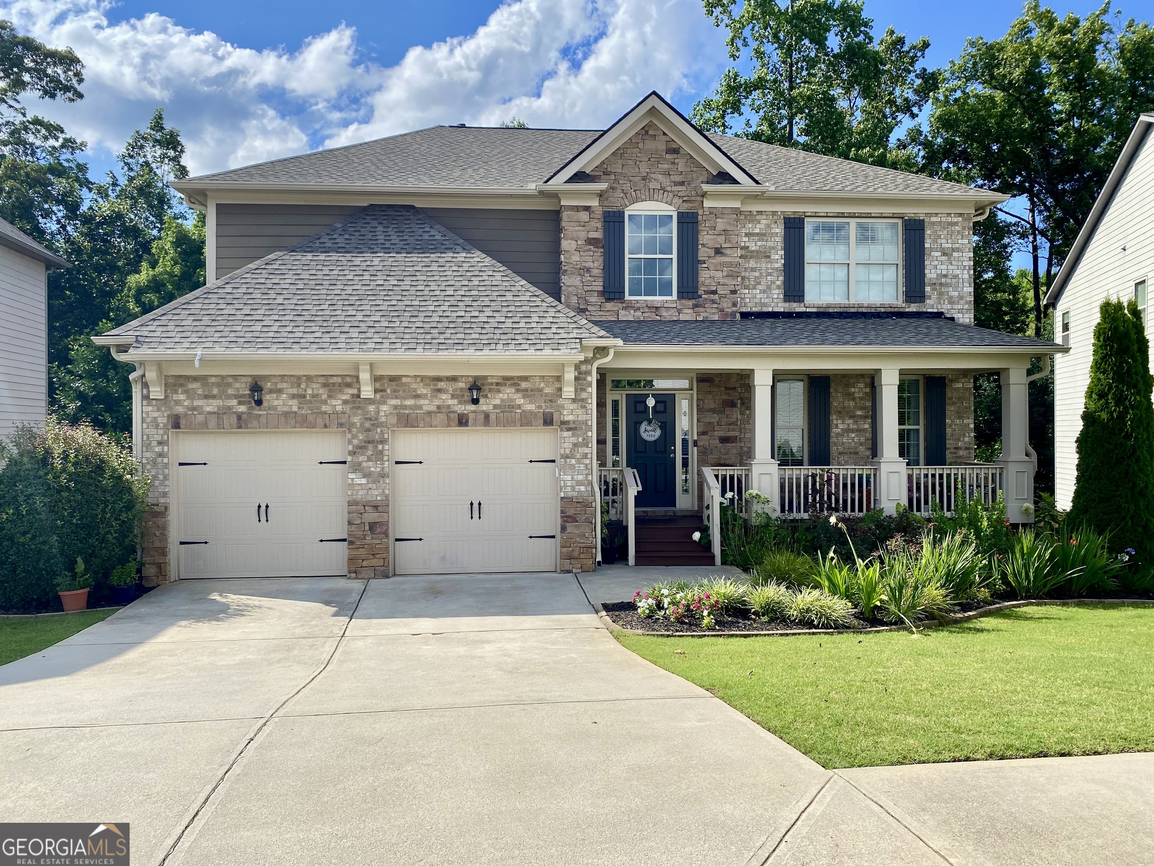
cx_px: 577
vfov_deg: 53.1
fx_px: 867
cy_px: 433
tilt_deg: -0.6
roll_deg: +0.6
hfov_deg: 67.3
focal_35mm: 26
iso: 32
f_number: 1.8
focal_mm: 4.25
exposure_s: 1/2513
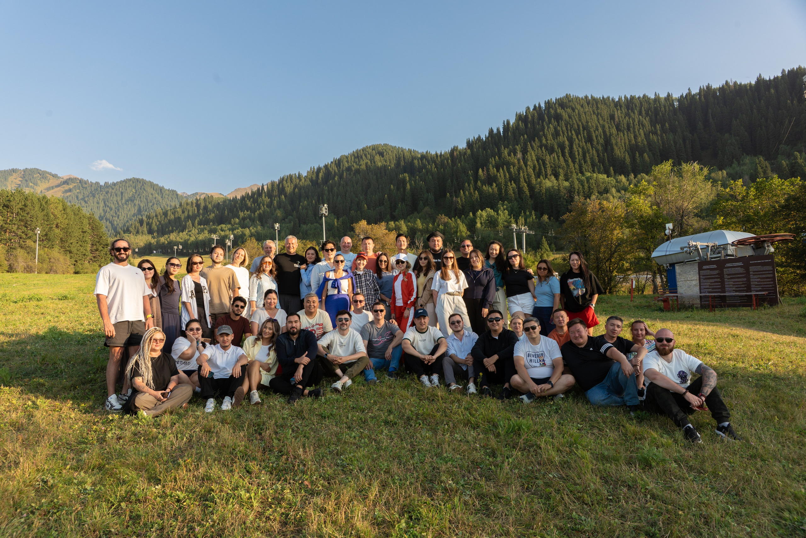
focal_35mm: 24
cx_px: 403
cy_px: 269
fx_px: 537
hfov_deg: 73.7
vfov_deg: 53.1
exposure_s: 1/125
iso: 200
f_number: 8
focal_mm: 24
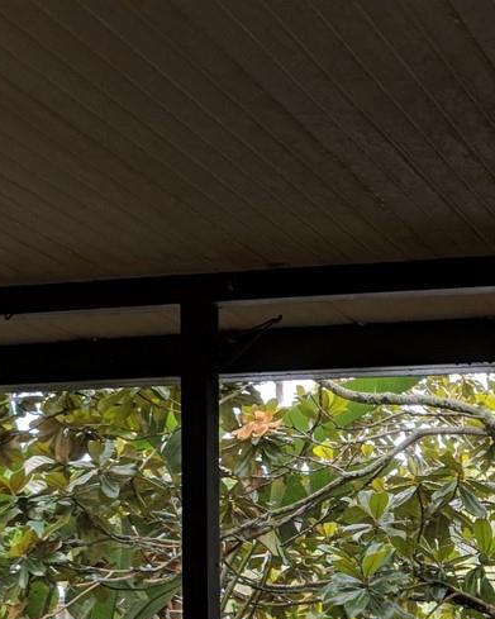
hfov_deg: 17.7
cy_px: 668
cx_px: 576
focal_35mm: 83
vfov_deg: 21.9
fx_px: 1520
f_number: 2
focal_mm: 4.67
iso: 50
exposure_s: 1/240
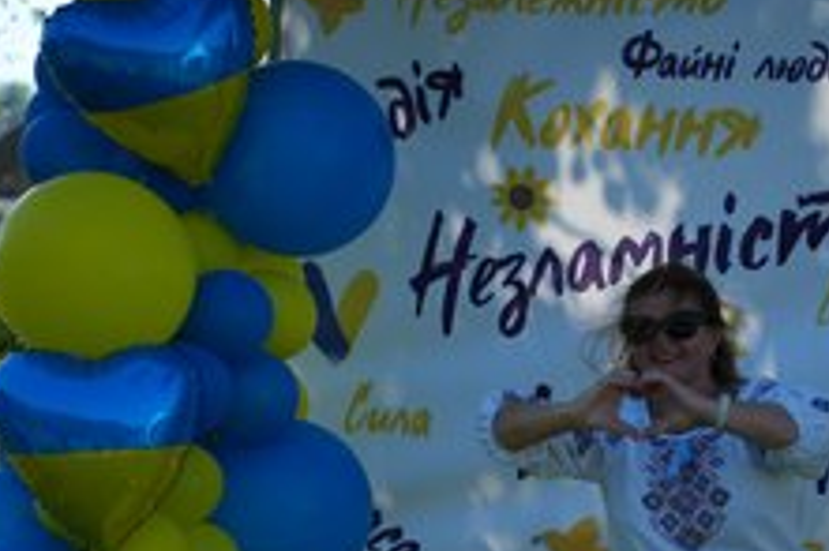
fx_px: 3129
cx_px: 578
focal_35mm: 136
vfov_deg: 10.0
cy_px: 440
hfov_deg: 15.1
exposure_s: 1/2500
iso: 250
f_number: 2.8
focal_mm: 75
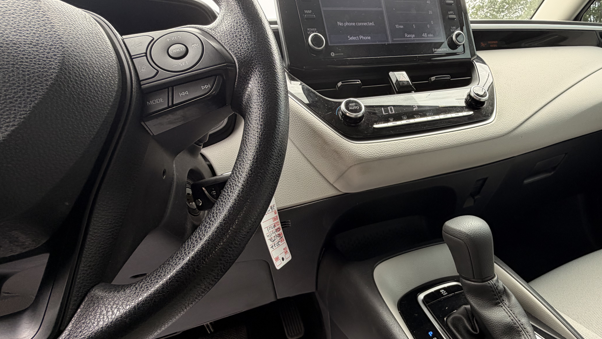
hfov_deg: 81.3
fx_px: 335
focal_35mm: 21
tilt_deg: -13.8
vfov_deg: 52.8
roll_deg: +9.6
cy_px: 218
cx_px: 397
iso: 50
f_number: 2.2
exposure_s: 1/121
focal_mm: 2.22
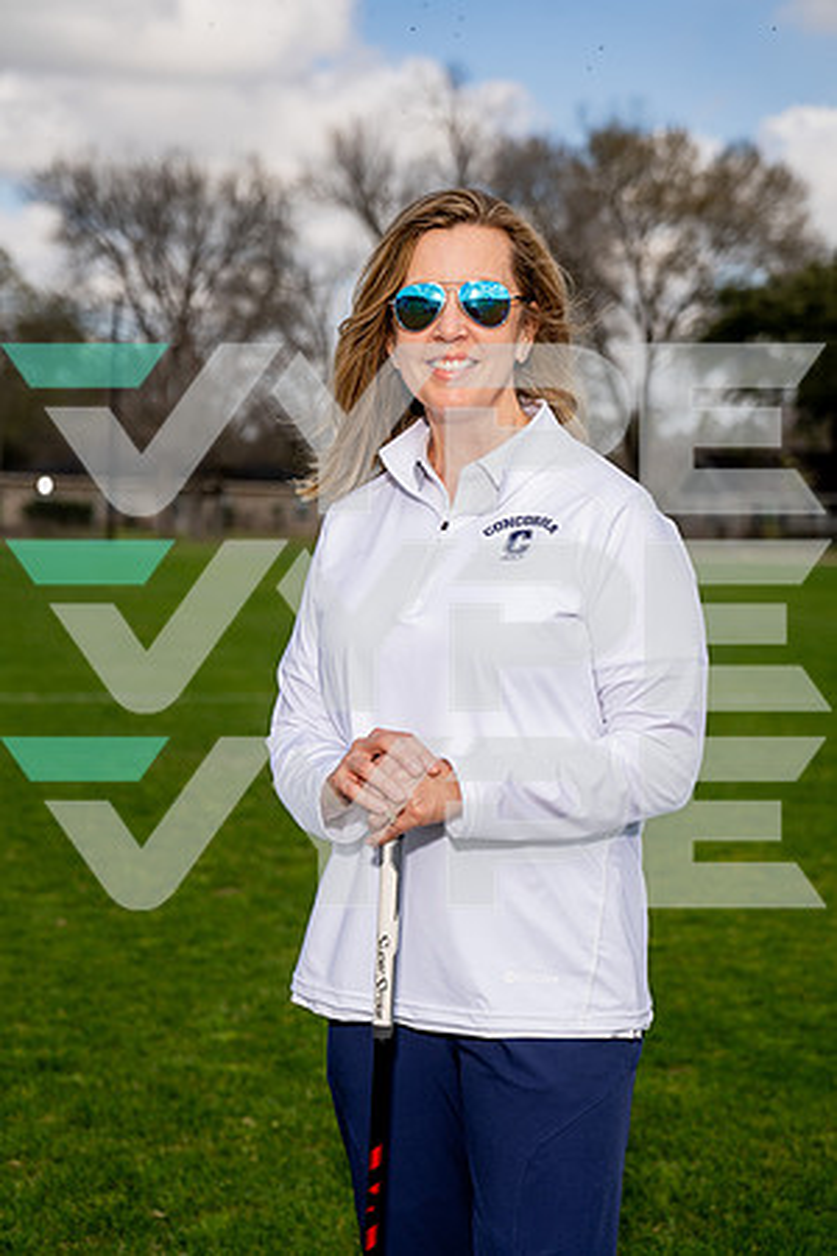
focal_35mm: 70
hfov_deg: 19.5
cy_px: 628
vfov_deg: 28.8
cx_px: 418
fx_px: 2441
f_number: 4
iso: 100
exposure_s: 1/1000
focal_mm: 70
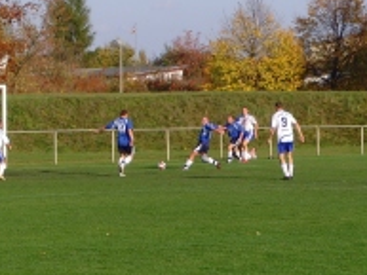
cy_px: 120
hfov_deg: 9.6
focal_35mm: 207
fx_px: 2196
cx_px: 217
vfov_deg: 7.2
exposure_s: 1/500
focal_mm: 13.7
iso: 80
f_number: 4.2
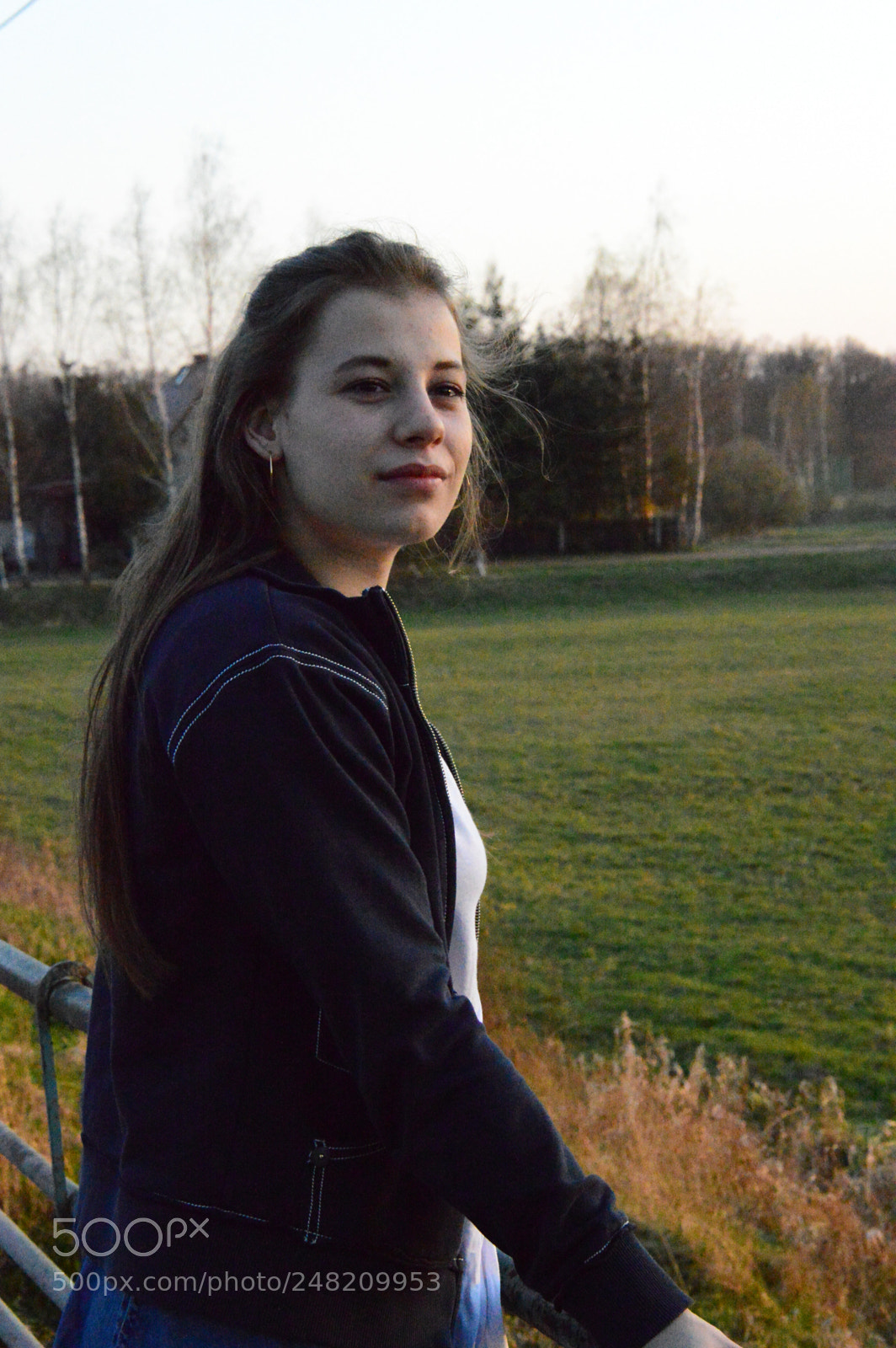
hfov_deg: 17.5
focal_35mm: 78
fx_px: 2917
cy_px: 674
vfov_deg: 26.0
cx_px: 448
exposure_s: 1/1250
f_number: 13
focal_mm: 52
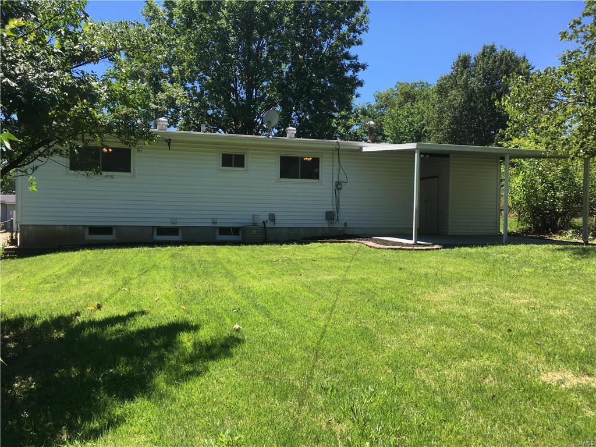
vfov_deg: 48.2
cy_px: 224
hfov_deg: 61.7
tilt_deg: -1.2
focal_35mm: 29
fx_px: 499
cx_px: 298
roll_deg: -1.4
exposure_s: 1/746
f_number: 2.2
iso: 25
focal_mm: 4.15
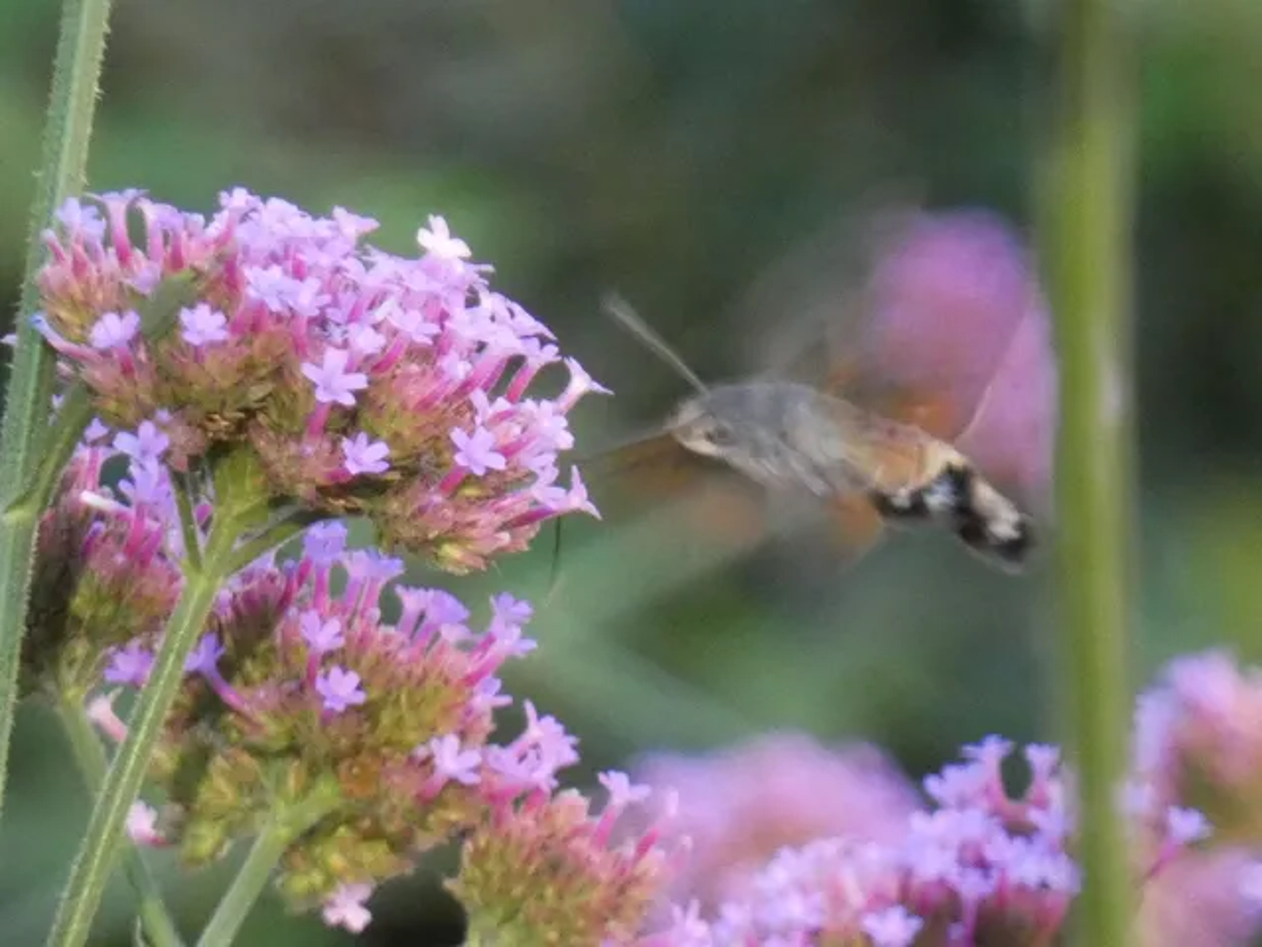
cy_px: 474
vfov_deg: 3.2
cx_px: 631
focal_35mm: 469
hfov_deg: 4.2
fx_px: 17098
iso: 1000
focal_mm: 84
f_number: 5.6
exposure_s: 1/100
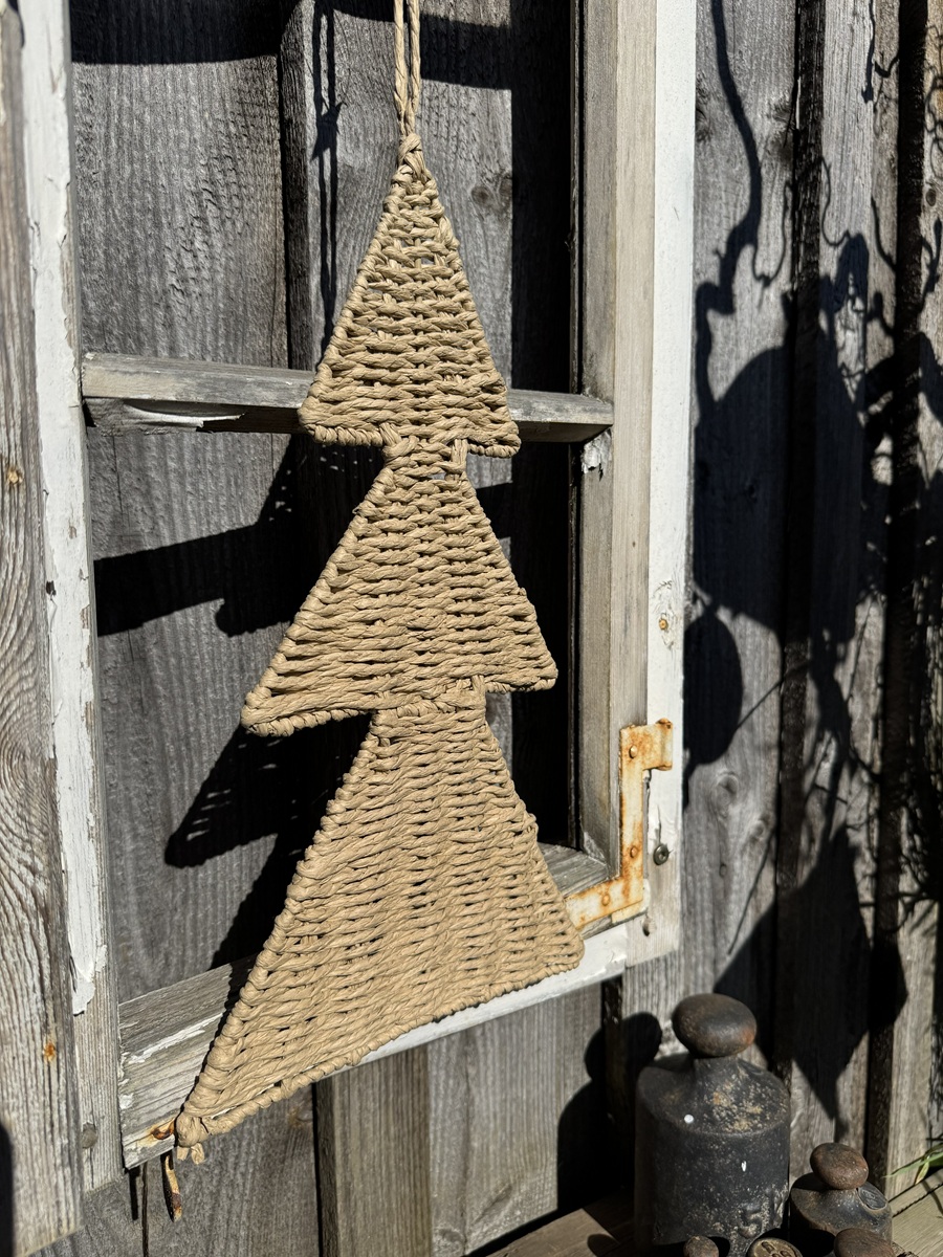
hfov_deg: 56.8
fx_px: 872
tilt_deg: -6.3
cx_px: 472
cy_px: 628
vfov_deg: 71.6
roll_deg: +0.1
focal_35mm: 24
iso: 80
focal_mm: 6.76
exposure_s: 1/10417
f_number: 1.78
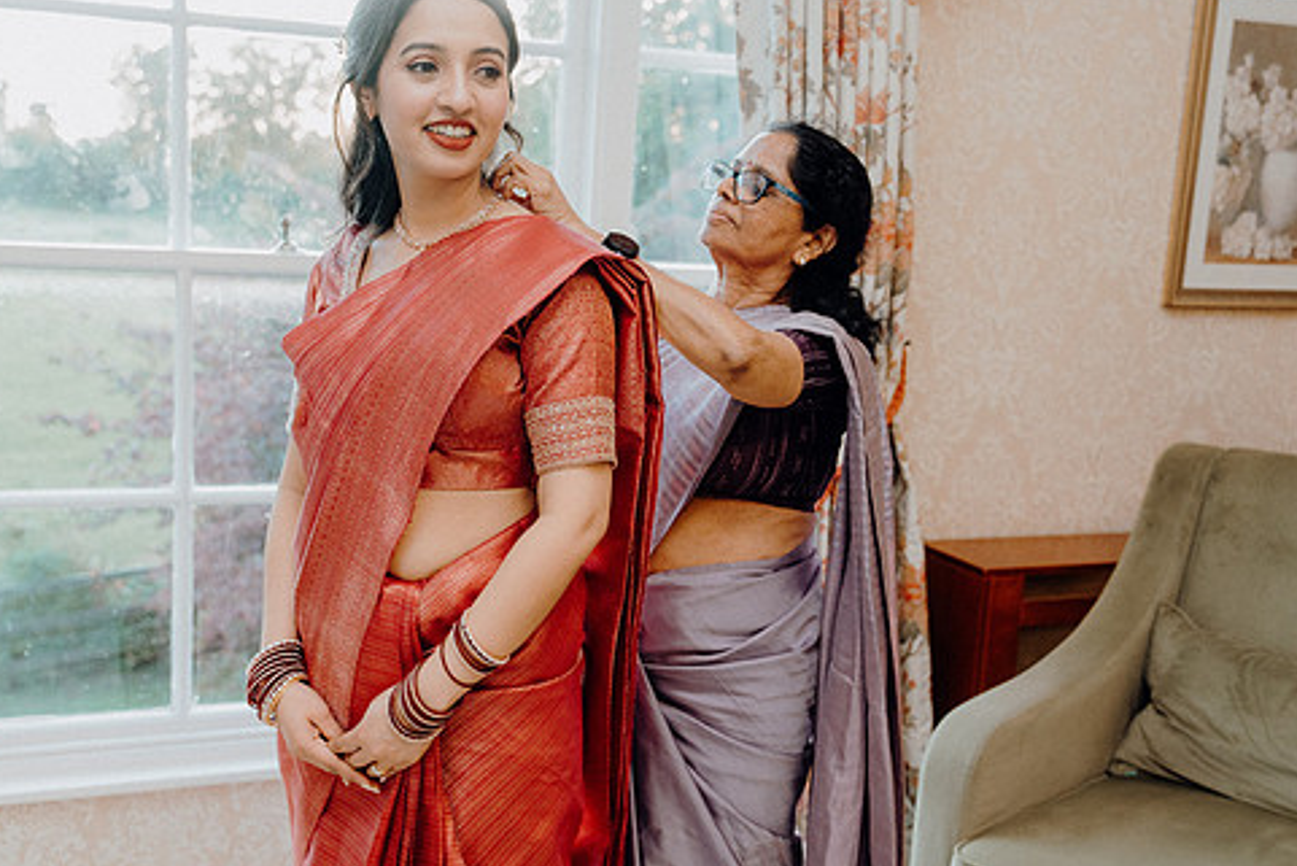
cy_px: 441
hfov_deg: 47.4
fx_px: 1477
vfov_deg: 32.7
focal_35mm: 41
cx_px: 612
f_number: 3.5
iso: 2500
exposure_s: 1/200
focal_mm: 34
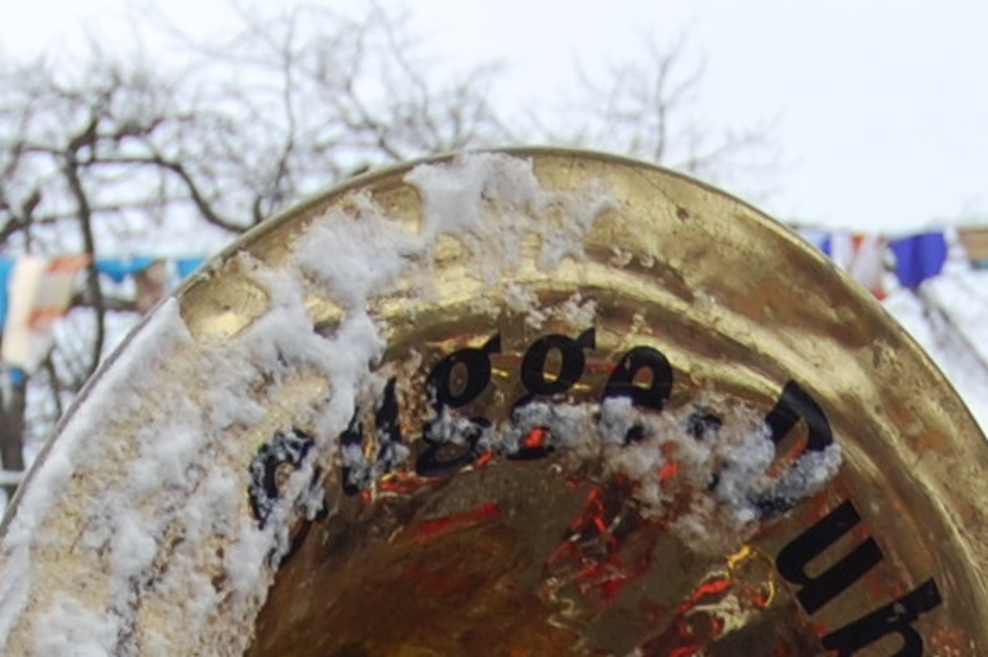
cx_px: 672
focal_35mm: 247
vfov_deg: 5.4
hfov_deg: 8.3
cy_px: 1633
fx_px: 6773
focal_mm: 32
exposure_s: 1/125
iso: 200
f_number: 5.6
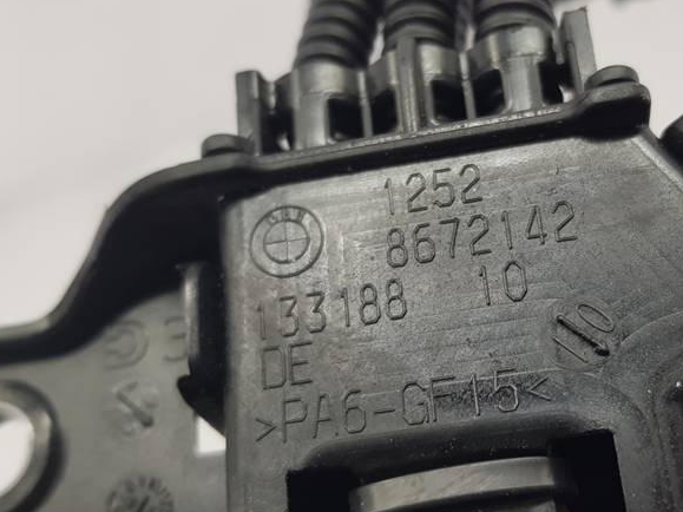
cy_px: 297
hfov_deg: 41.0
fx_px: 907
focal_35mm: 46
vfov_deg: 31.4
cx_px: 423
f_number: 1.7
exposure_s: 1/100
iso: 64
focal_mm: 4.2
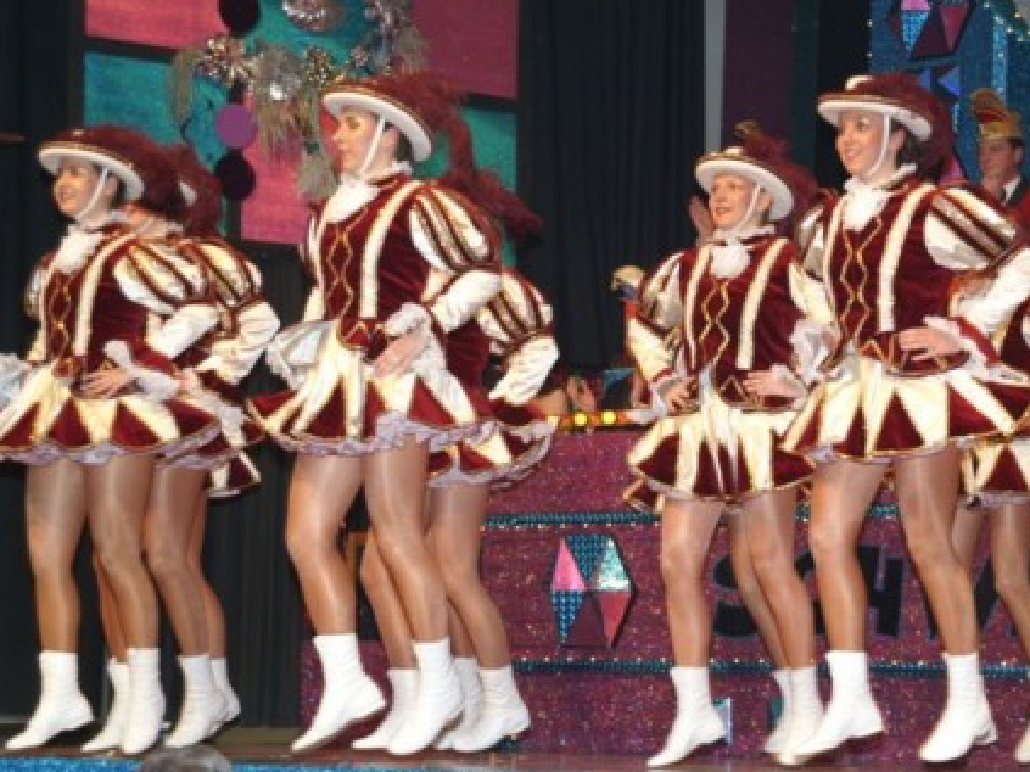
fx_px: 4135
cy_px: 384
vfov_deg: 10.7
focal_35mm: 139
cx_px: 614
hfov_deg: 14.2
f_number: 5.6
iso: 400
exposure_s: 1/60
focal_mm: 80
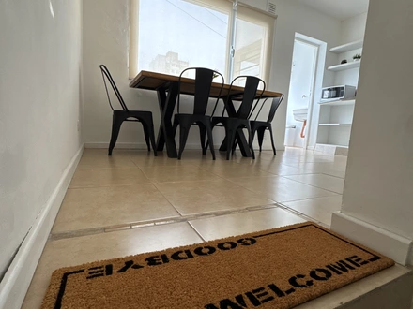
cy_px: 154
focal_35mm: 14
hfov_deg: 102.1
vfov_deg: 85.7
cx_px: 206
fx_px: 167
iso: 250
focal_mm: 2.22
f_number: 2.2
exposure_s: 1/99
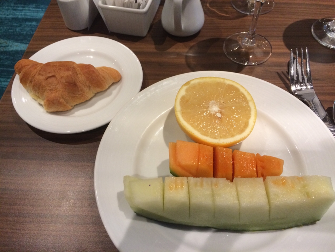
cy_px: 126
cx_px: 168
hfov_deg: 61.7
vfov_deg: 48.2
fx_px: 281
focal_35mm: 29
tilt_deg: -55.0
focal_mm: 4.15
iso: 250
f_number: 2.2
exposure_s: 1/33
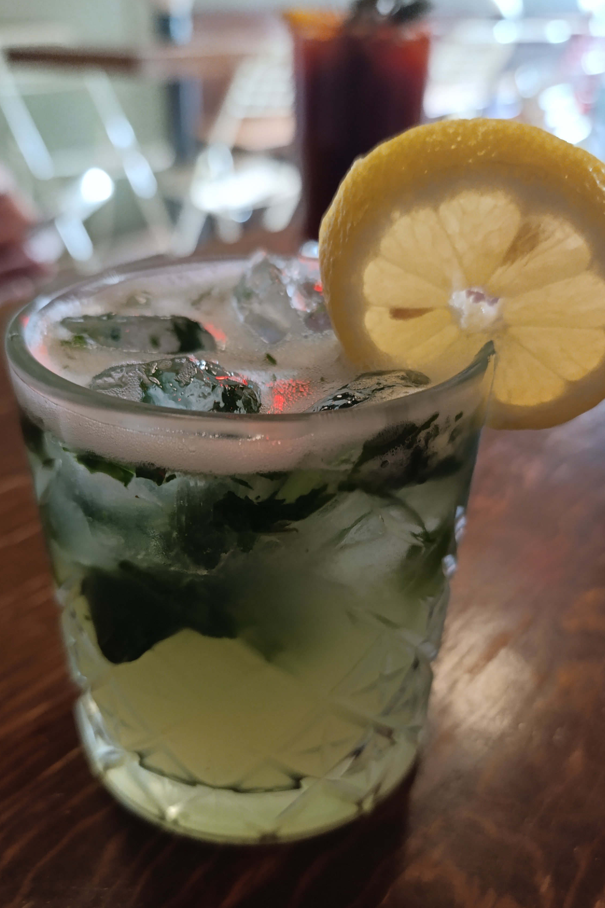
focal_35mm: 29
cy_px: 496
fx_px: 731
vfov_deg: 63.5
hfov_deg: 45.0
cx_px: 296
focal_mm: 6.14
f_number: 1.6
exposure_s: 1/30
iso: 1250
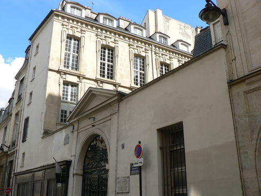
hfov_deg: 52.6
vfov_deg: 40.7
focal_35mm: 35
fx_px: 264
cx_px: 130
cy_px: 98
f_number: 4
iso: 64
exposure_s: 1/320
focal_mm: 6
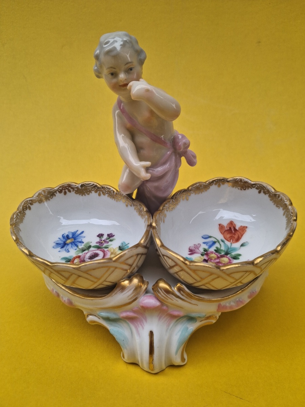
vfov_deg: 65.3
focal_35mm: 27
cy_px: 204
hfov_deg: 51.4
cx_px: 152
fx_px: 317
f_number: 1.8
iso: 25
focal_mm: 4
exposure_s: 1/100
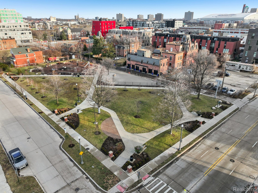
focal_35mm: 24
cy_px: 96
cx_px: 129
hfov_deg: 71.6
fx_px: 179
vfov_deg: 56.8
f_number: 2.8
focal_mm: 12.3
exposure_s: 1/640
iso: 170
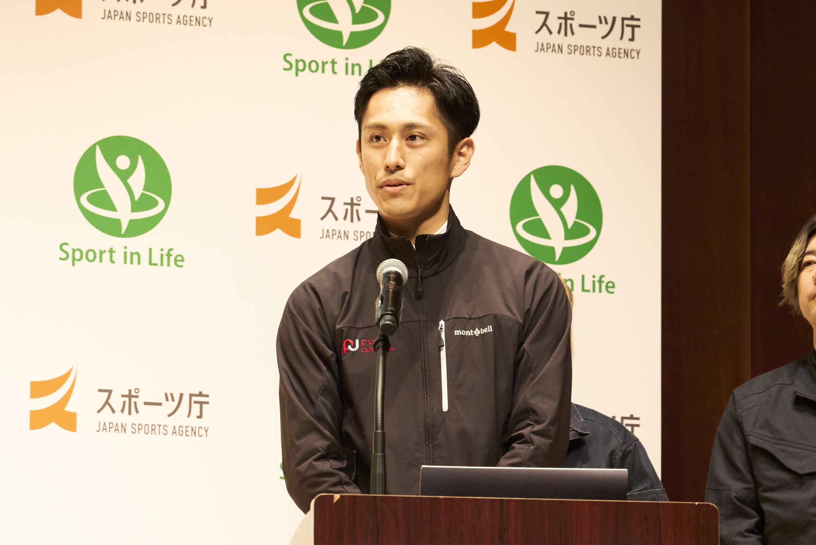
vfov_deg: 5.6
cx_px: 408
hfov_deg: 8.4
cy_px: 272
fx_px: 5577
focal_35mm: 246
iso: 6400
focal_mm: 164
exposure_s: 1/125
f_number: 8
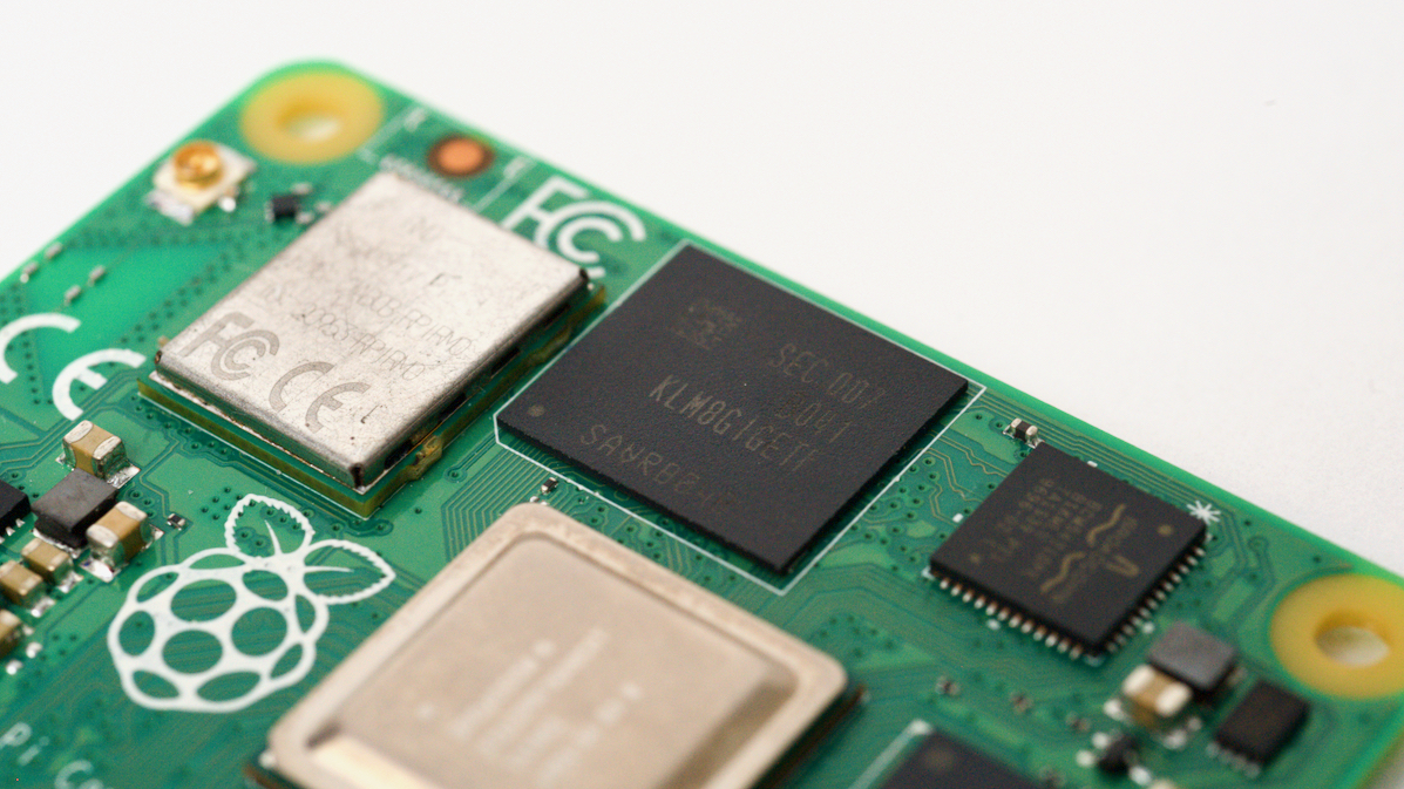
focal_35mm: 63
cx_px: 701
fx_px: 2345
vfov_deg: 19.1
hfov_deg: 33.3
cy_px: 411
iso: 800
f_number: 16
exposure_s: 1/60
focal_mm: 60
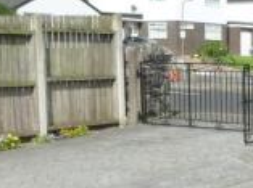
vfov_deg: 15.4
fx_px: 678
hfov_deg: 19.9
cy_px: 206
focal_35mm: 93
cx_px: 297
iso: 125
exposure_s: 1/800
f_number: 3.3
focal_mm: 4.5
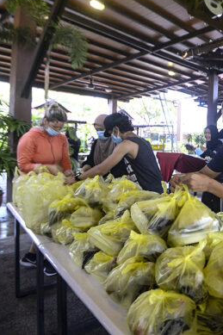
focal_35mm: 28
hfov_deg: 38.9
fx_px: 260
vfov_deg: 65.1
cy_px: 141
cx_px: 241
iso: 1000
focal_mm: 16
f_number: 4
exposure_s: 1/50
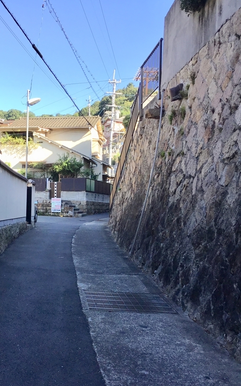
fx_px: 399
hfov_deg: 33.2
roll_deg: +0.8
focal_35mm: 38
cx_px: 74
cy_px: 220
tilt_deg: -0.6
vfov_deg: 51.4
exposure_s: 1/353
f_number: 2.4
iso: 25
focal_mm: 3.3
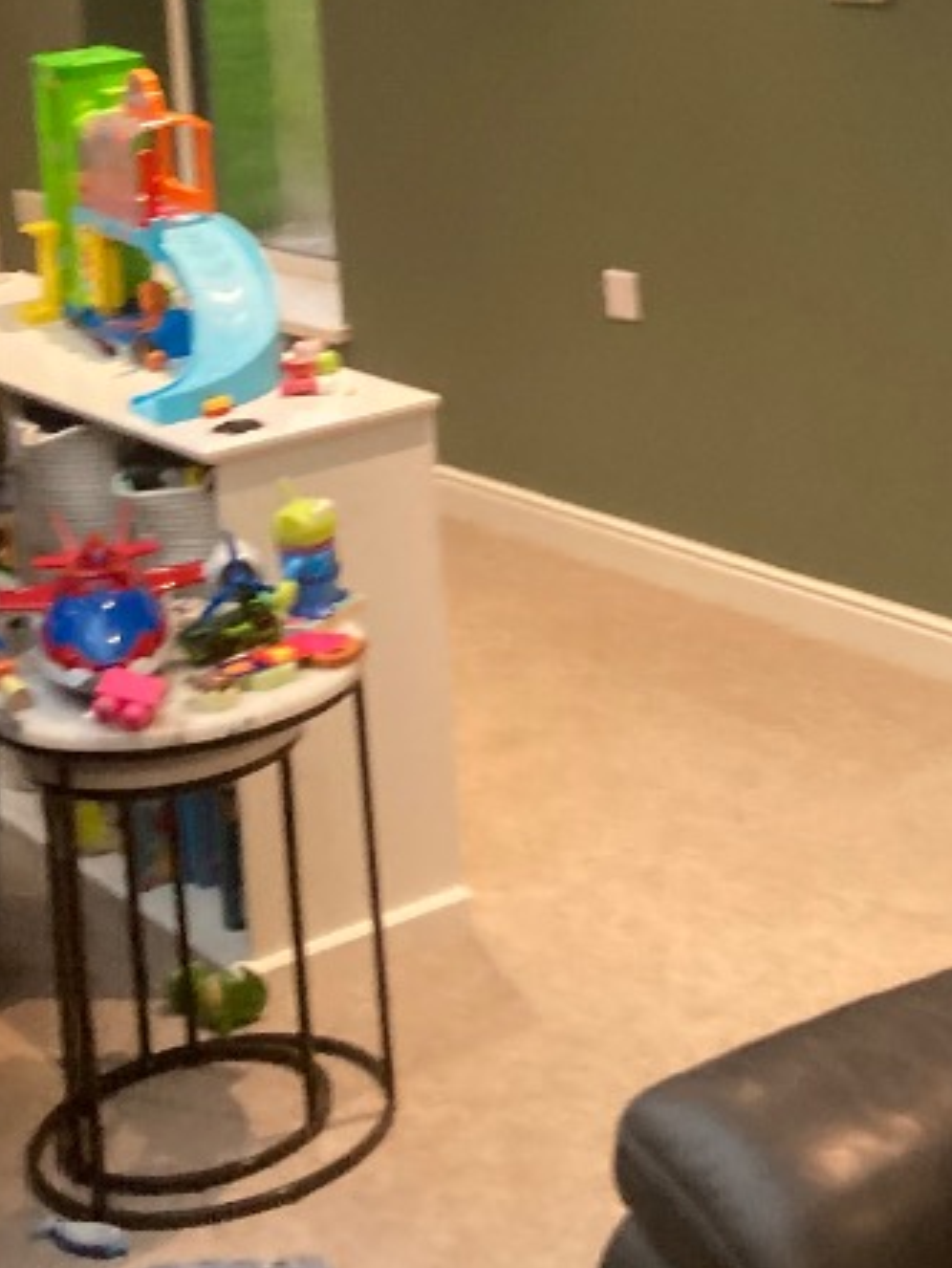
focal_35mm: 76
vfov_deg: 23.9
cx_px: 915
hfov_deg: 19.0
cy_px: -155
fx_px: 2784
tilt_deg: -6.8
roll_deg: +3.4
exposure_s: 1/50
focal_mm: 3.99
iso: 200
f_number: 1.8
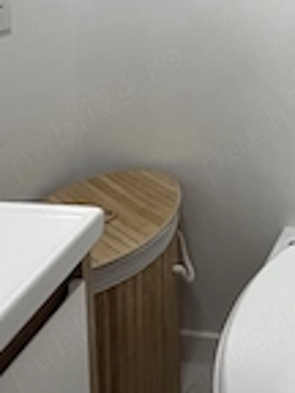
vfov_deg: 40.2
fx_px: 409
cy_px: -52
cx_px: 382
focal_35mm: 36
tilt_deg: -6.3
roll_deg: -2.2
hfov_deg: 31.0
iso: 200
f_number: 1.8
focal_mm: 1.57
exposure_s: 1/100
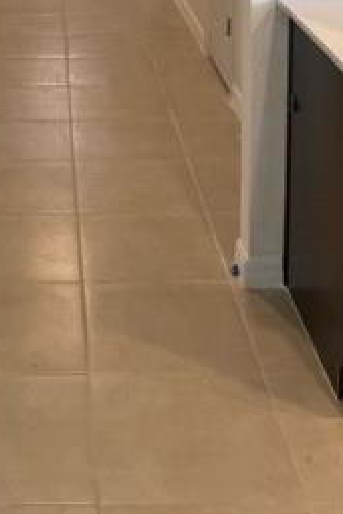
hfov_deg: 19.7
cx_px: 38
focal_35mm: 68
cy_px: -69
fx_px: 972
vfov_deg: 26.9
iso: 80
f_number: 1.6
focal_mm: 5.1
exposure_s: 1/60
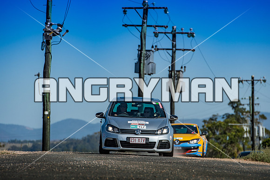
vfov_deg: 4.6
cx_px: 135
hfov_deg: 6.9
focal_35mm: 300
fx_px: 2250
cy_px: 90
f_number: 4.5
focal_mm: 200
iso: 100
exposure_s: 1/2500
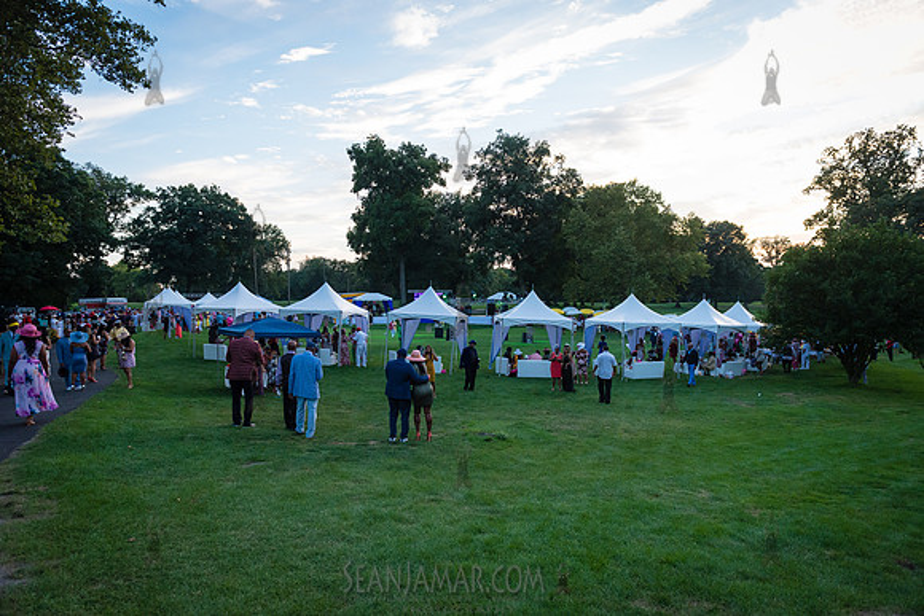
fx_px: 616
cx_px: 462
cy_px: 308
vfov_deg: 53.2
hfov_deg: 73.7
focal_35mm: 24
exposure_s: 1/1250
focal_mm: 24
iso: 2000
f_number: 3.5
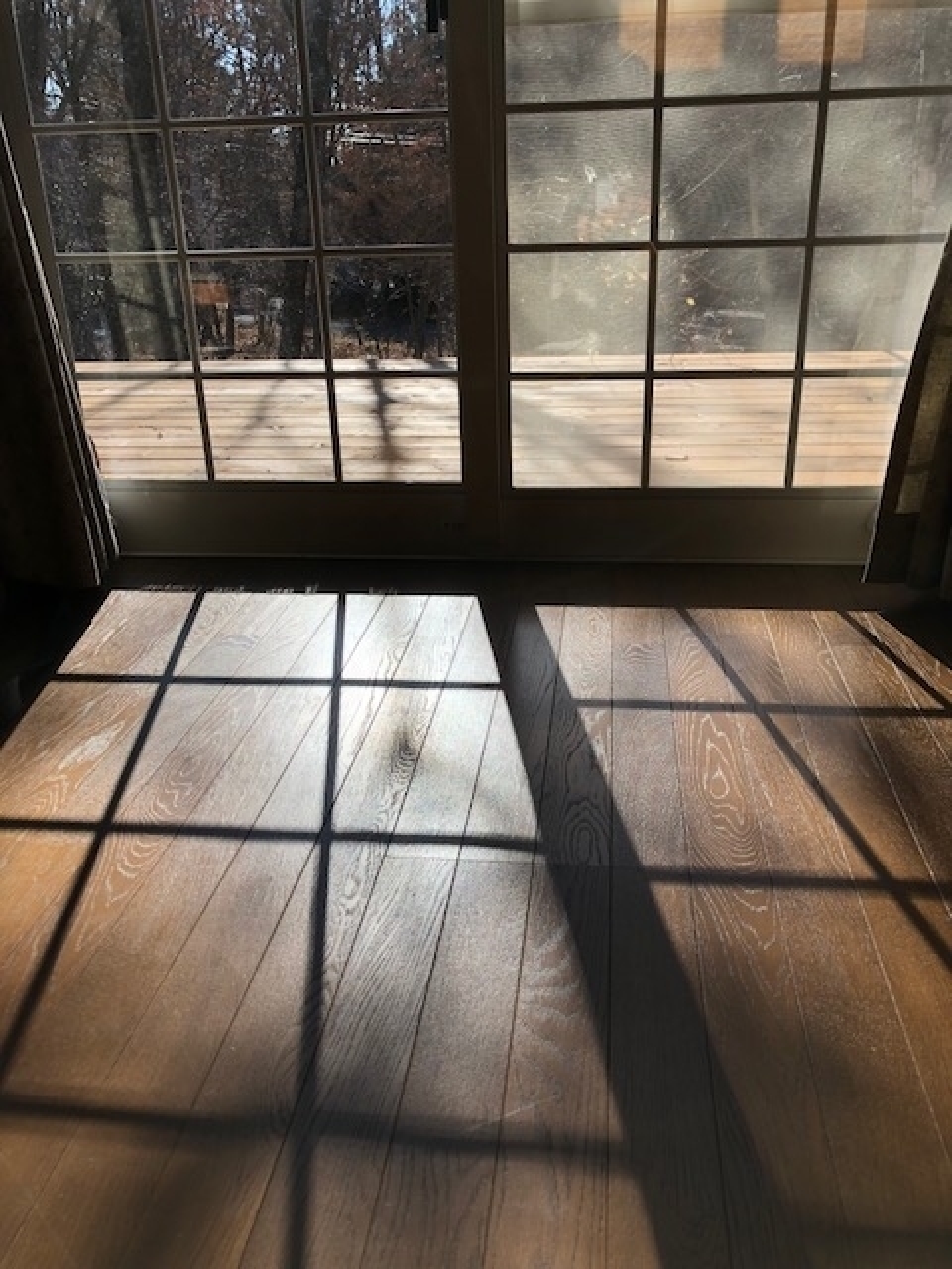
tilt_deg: -22.9
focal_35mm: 28
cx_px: 476
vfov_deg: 63.4
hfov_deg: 49.7
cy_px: 634
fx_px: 1027
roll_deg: +2.6
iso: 20
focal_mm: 4
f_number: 1.8
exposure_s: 1/1499
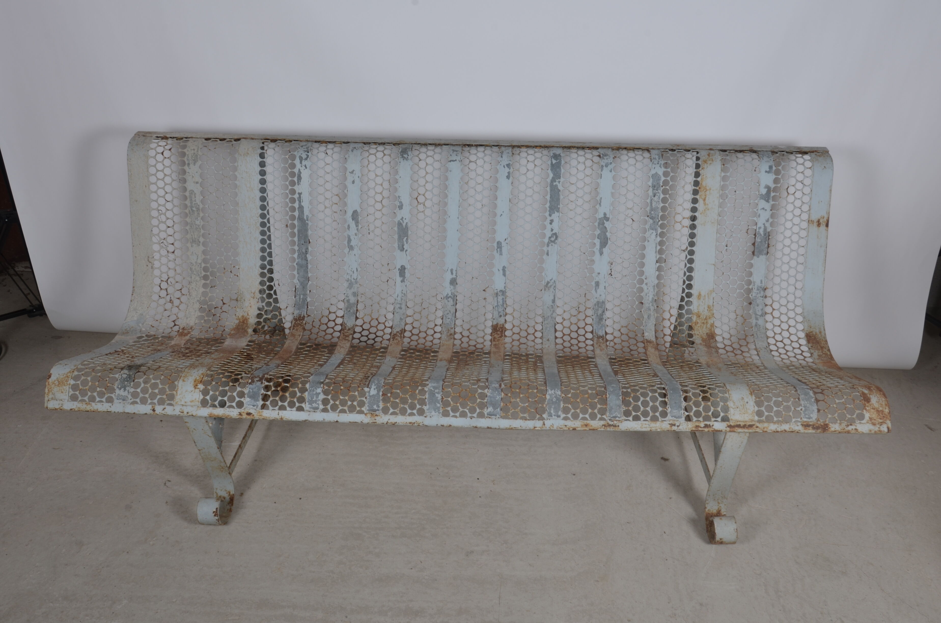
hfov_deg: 64.7
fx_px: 743
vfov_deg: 45.5
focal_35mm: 28
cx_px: 470
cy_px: 312
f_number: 14
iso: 100
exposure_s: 1/125
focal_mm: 19
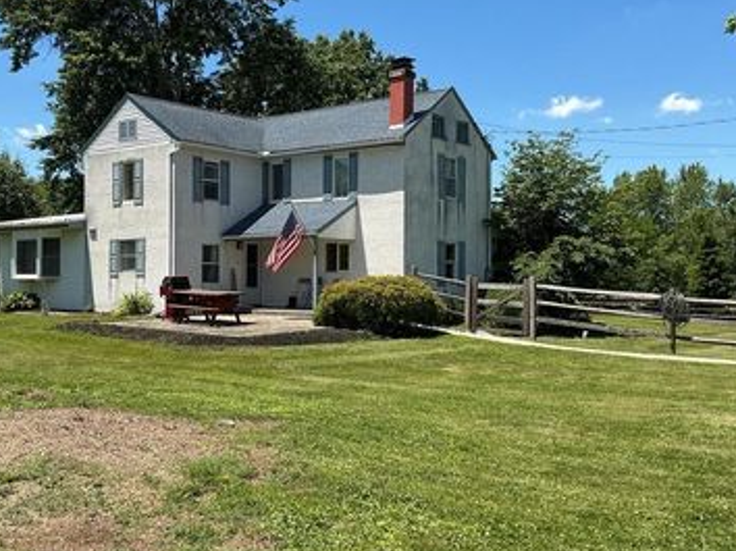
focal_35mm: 41
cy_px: 265
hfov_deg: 45.4
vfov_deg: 35.1
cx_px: 277
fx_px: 871
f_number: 1.8
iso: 25
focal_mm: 3
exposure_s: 1/1451
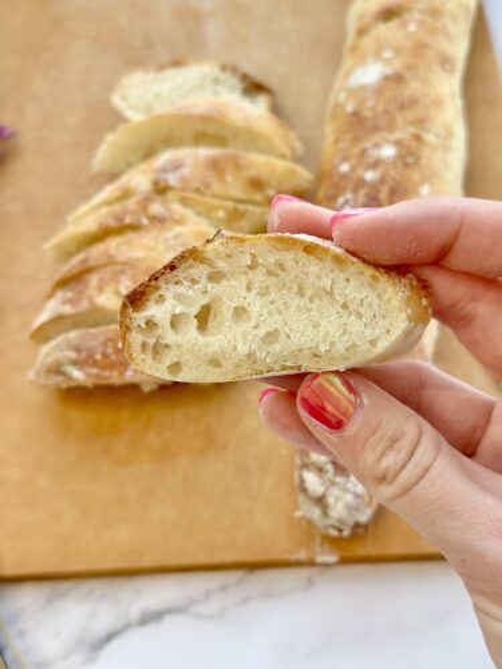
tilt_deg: -66.4
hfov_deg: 30.3
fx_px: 928
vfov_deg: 39.7
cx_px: 251
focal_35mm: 48
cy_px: 334
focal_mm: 6.86
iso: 125
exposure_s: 1/156
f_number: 1.78
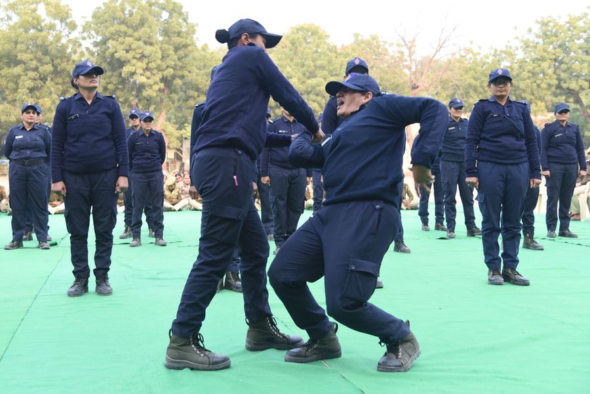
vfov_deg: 33.4
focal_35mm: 40
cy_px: 197
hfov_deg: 48.5
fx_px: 656
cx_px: 295
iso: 320
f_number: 4
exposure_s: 1/160
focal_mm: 40
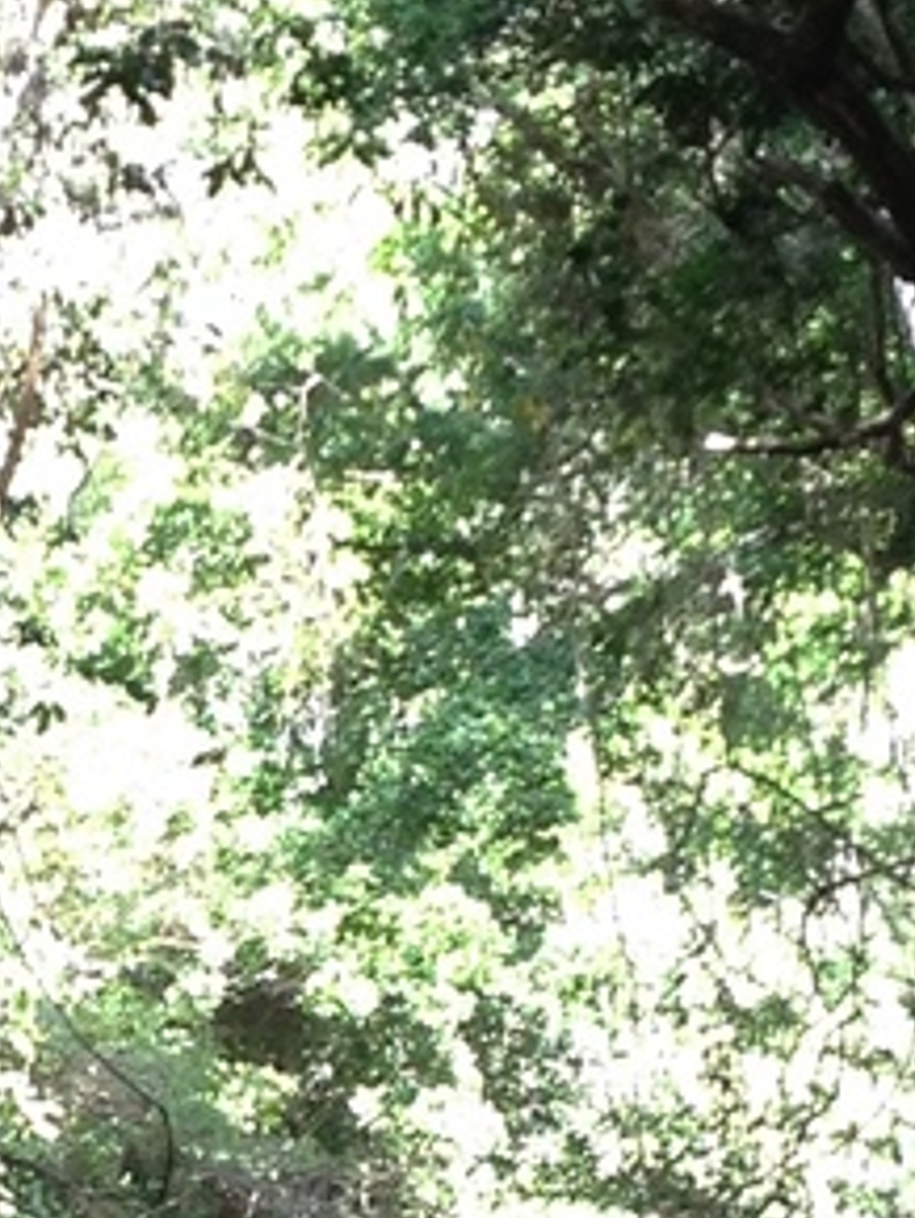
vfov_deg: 10.1
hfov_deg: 7.7
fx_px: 6792
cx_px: -118
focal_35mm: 193
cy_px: 1357
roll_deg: -0.3
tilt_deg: +0.7
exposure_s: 1/120
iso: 80
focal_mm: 4.28
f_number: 2.4
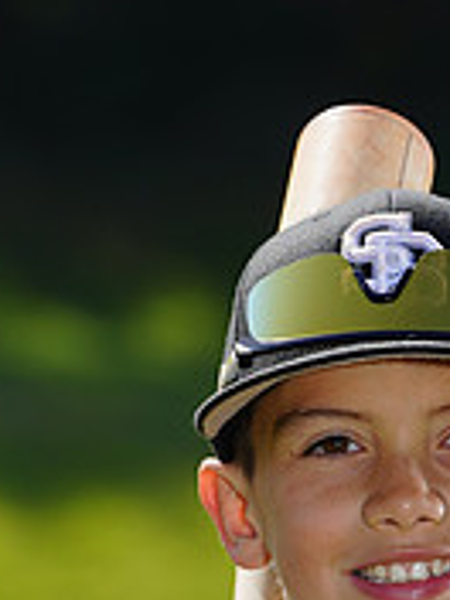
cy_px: 784
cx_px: 254
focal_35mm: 775
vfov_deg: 2.6
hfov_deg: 1.9
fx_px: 13433
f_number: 8
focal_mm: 244
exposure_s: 1/250
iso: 100
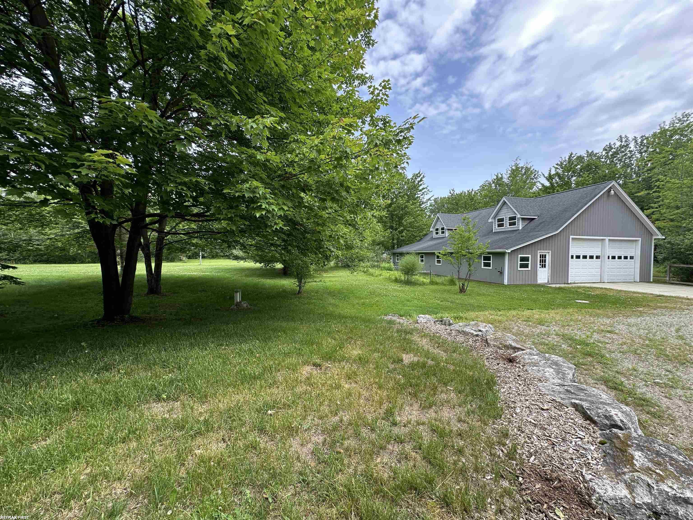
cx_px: 346
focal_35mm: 14
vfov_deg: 85.7
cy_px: 260
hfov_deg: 102.1
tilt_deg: +0.0
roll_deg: +0.3
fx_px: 280
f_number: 2.2
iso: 40
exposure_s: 1/342
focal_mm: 2.22
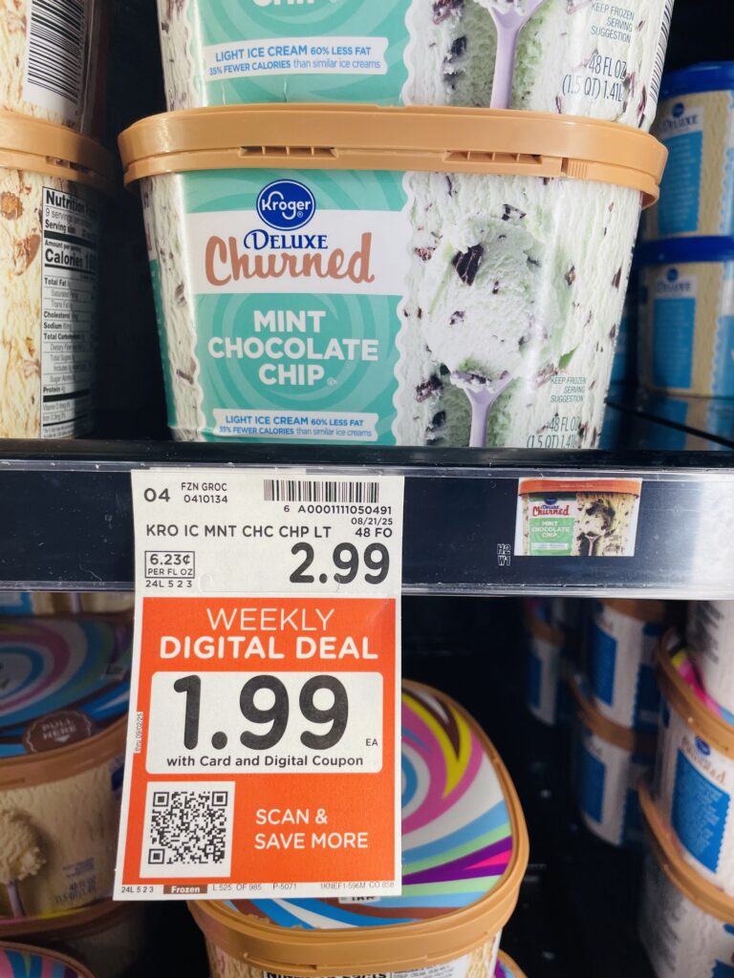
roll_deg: -0.4
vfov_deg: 67.3
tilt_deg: -10.3
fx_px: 735
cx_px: 367
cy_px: 489
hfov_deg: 53.1
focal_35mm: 26
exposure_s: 1/120
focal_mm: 4.2
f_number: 1.6
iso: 64
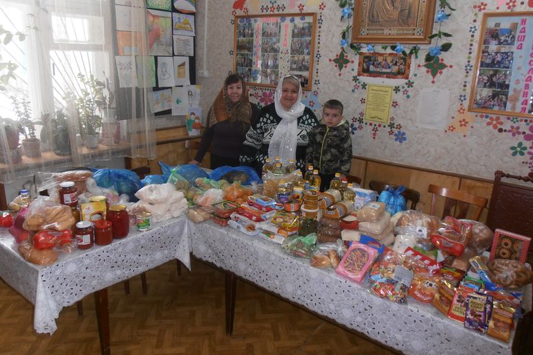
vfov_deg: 49.4
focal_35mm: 26
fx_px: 385
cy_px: 153
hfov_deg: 69.4
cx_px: 271
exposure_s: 1/30
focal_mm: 4.2
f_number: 3
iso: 80
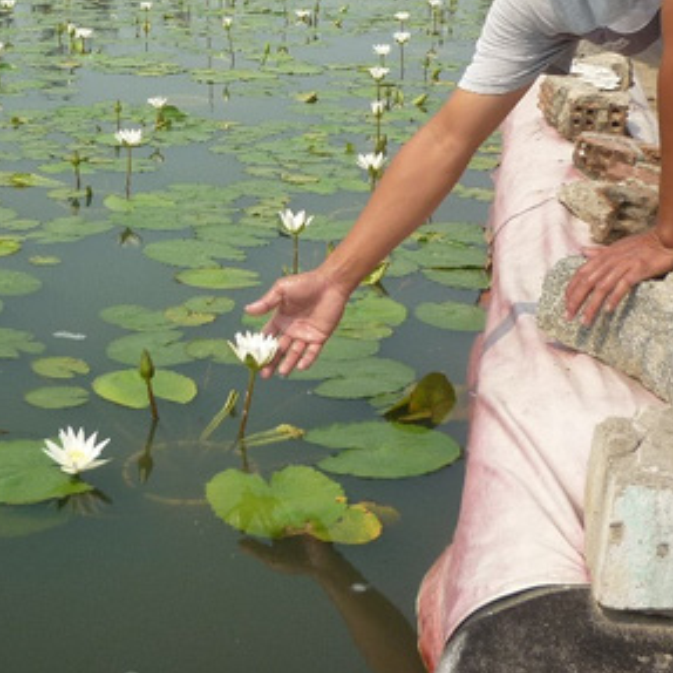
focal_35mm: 61
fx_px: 1342
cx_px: 206
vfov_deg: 27.7
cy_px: 152
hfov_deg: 27.9
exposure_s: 1/200
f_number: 8
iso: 80
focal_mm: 5.5
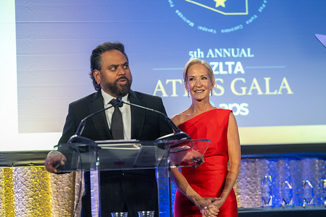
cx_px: 163
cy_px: 108
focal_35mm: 97
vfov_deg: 14.1
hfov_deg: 21.0
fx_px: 879
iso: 3200
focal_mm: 97
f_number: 4
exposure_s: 1/125
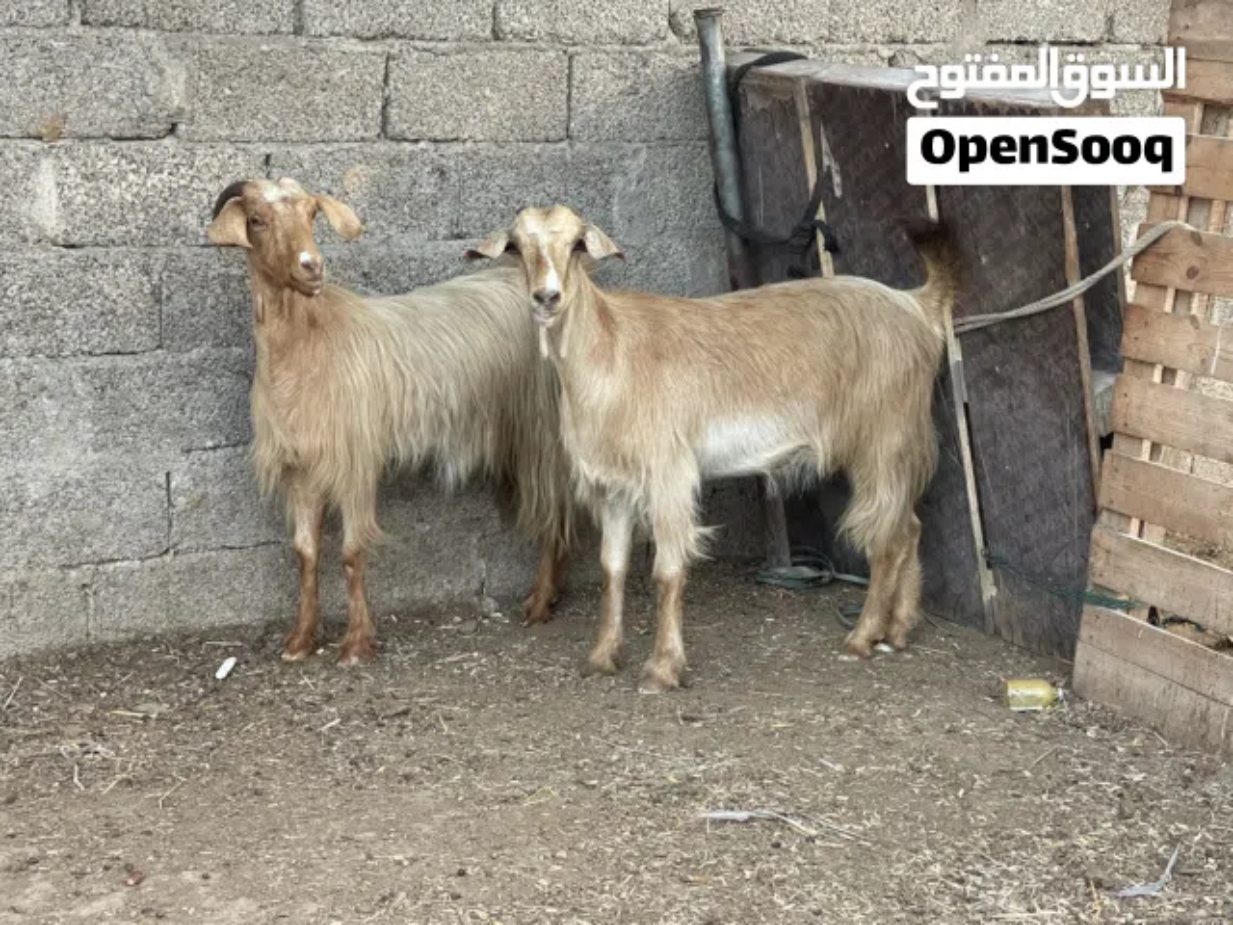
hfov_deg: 30.3
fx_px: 2280
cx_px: 616
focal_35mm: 64
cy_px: 462
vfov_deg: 22.9
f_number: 2.2
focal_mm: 7.5
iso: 200
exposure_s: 1/60
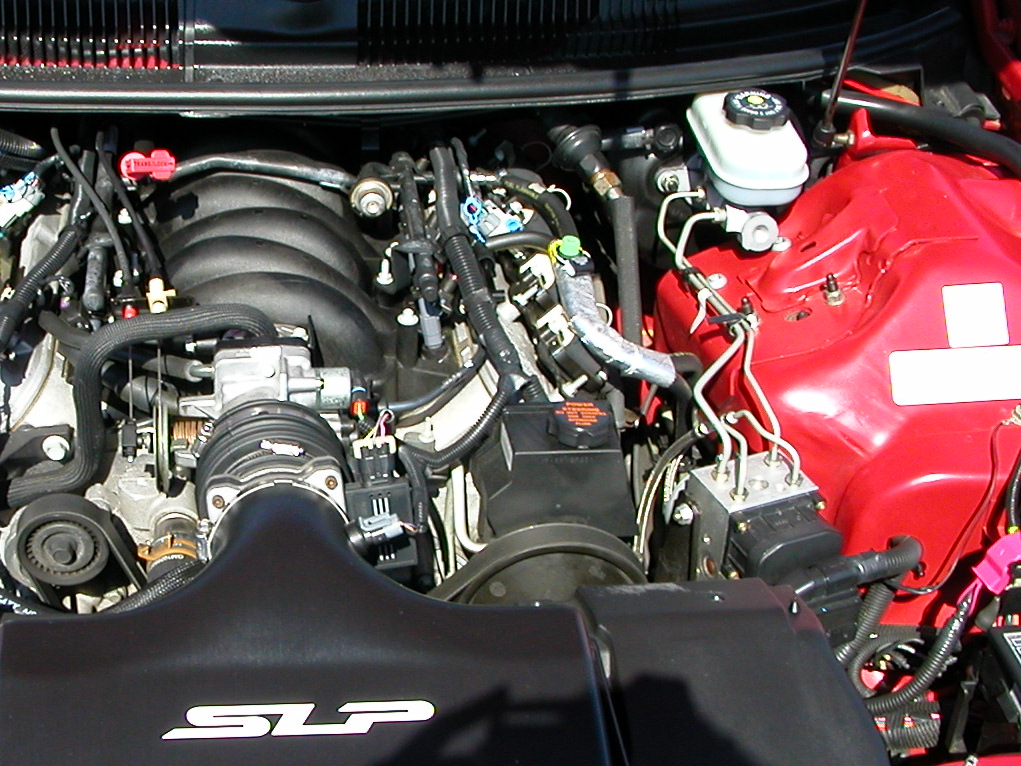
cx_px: 280
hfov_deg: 32.7
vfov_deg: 25.1
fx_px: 1711
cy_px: 503
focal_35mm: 58
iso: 100
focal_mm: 5.6
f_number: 4.5
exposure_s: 1/291
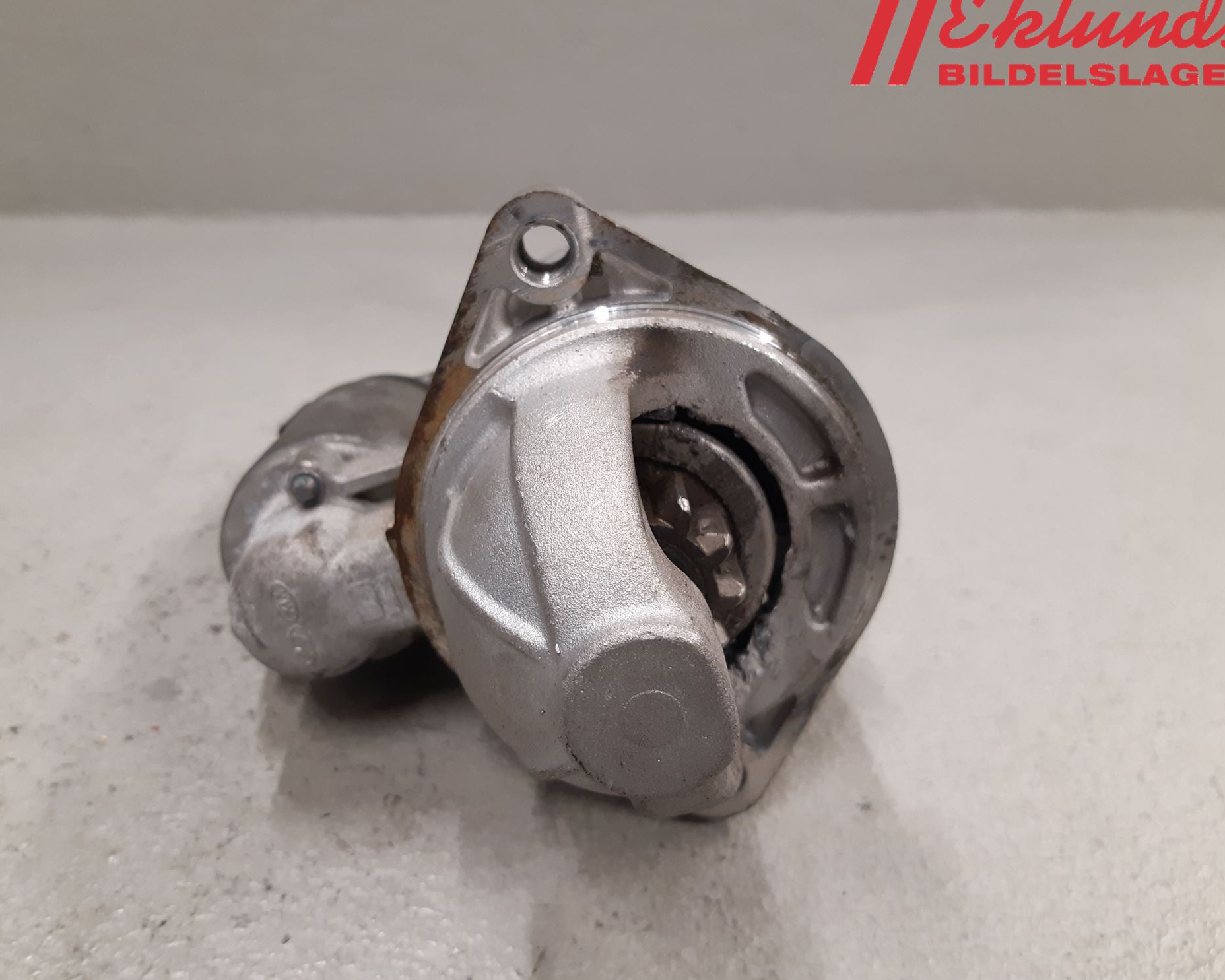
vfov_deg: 51.5
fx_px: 1015
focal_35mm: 28
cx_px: 579
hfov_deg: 62.2
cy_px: 480
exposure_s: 1/50
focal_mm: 3.93
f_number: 1.7
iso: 160
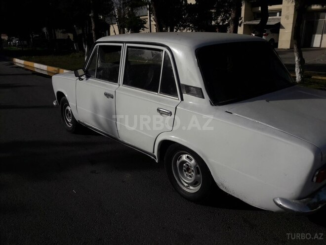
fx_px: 264
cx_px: 163
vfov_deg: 49.7
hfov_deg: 63.4
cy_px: 122
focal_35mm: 28
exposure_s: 1/5618
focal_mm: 3.7
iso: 40
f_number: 1.9
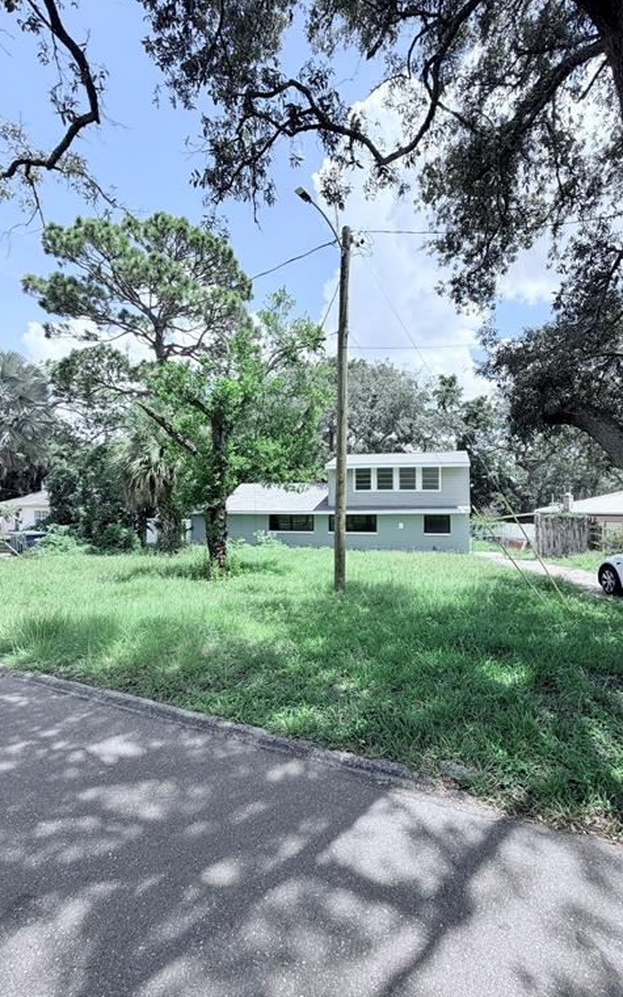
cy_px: 498
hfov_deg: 74.5
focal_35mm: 15
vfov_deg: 101.5
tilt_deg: +3.0
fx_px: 407
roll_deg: +1.1
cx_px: 349
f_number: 2.2
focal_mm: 2.22
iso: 40
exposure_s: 1/770
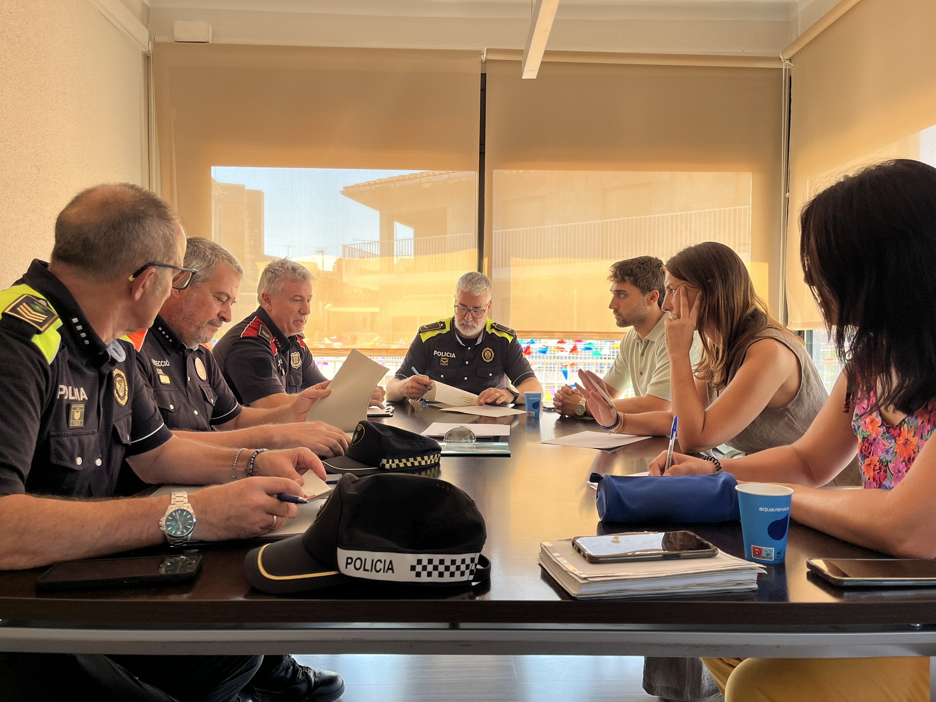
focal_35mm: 26
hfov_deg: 67.3
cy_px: 351
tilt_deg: -1.0
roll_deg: -0.4
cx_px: 468
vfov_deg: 53.1
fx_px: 703
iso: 40
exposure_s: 1/158
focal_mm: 5.1
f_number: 1.6
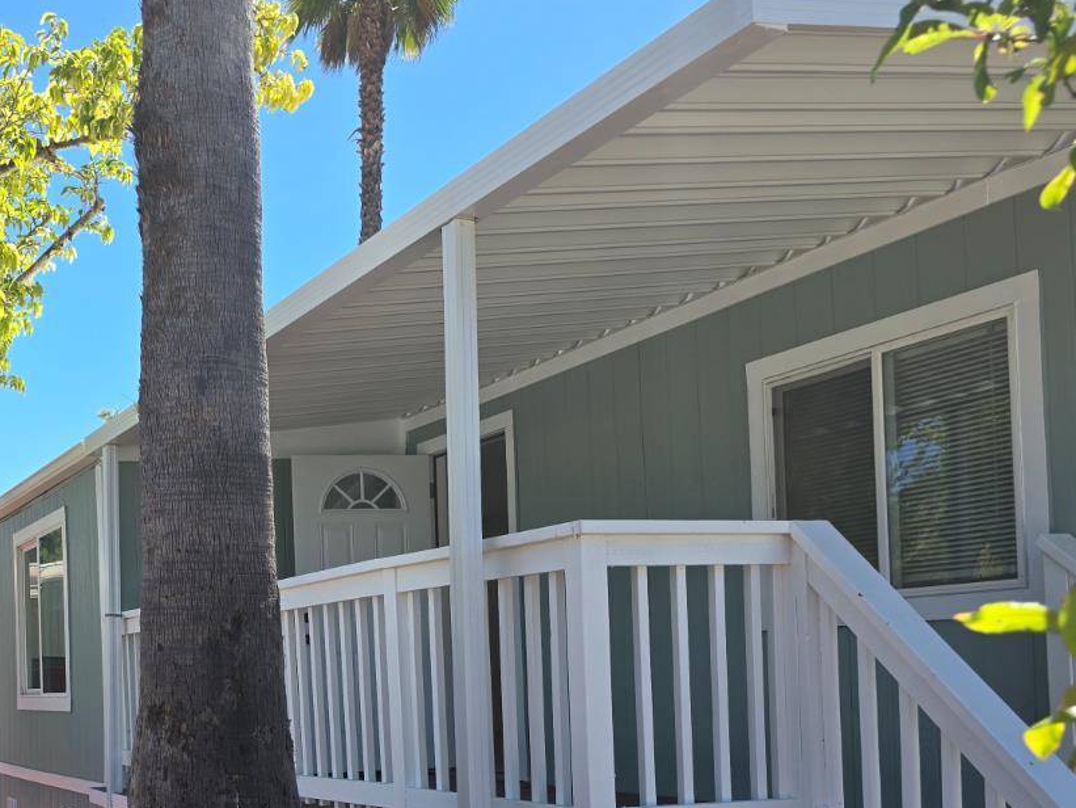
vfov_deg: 33.4
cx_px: 266
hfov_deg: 43.3
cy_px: 647
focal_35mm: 42
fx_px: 1306
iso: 12
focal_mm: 6.3
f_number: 1.7
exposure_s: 1/474
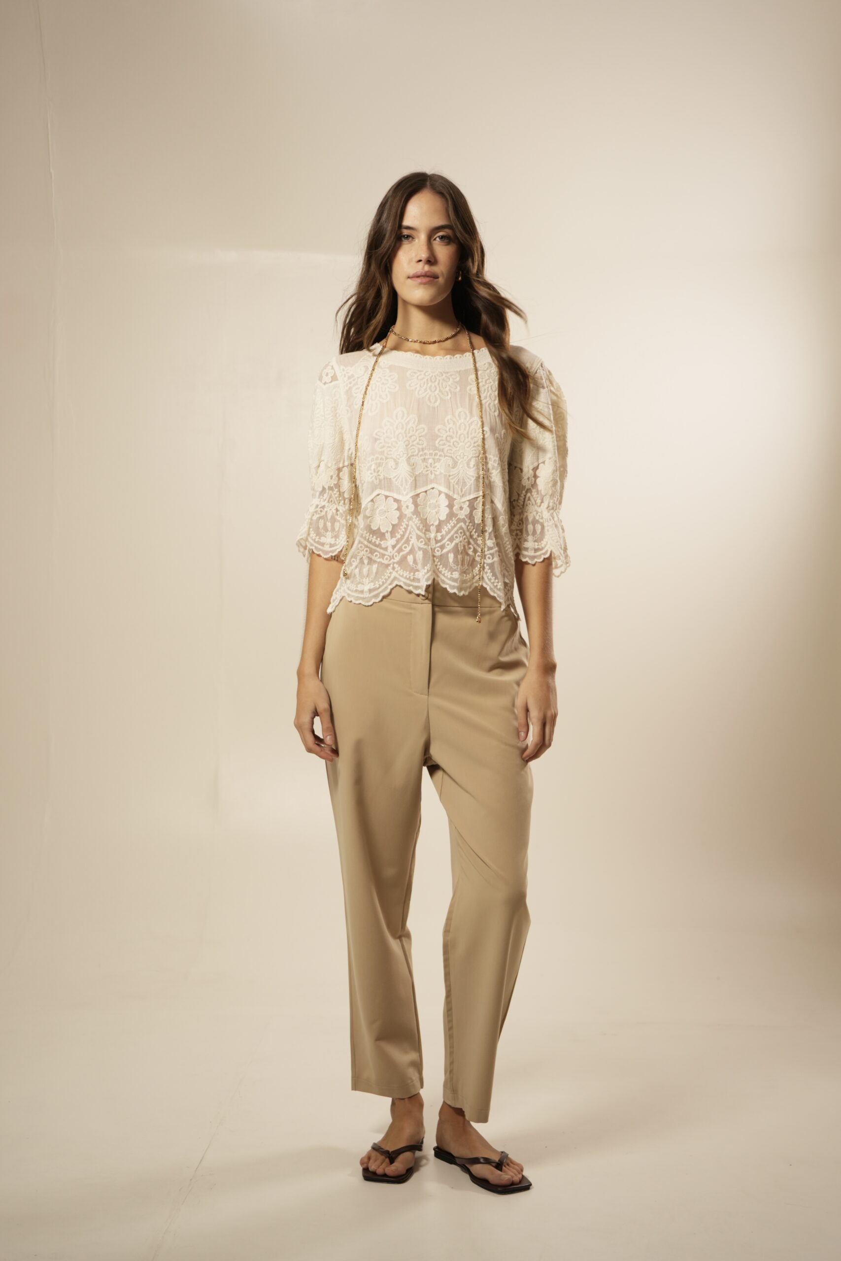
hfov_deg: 27.0
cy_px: 630
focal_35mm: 50
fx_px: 1752
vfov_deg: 39.6
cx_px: 420
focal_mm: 50
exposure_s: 1/125
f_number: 3.2
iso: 640
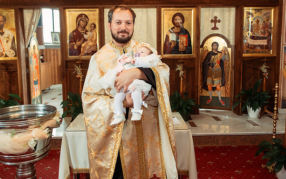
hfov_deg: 58.2
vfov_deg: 38.0
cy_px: 66
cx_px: 139
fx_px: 257
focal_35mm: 33
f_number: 3.5
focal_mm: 24
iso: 3200
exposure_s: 1/250
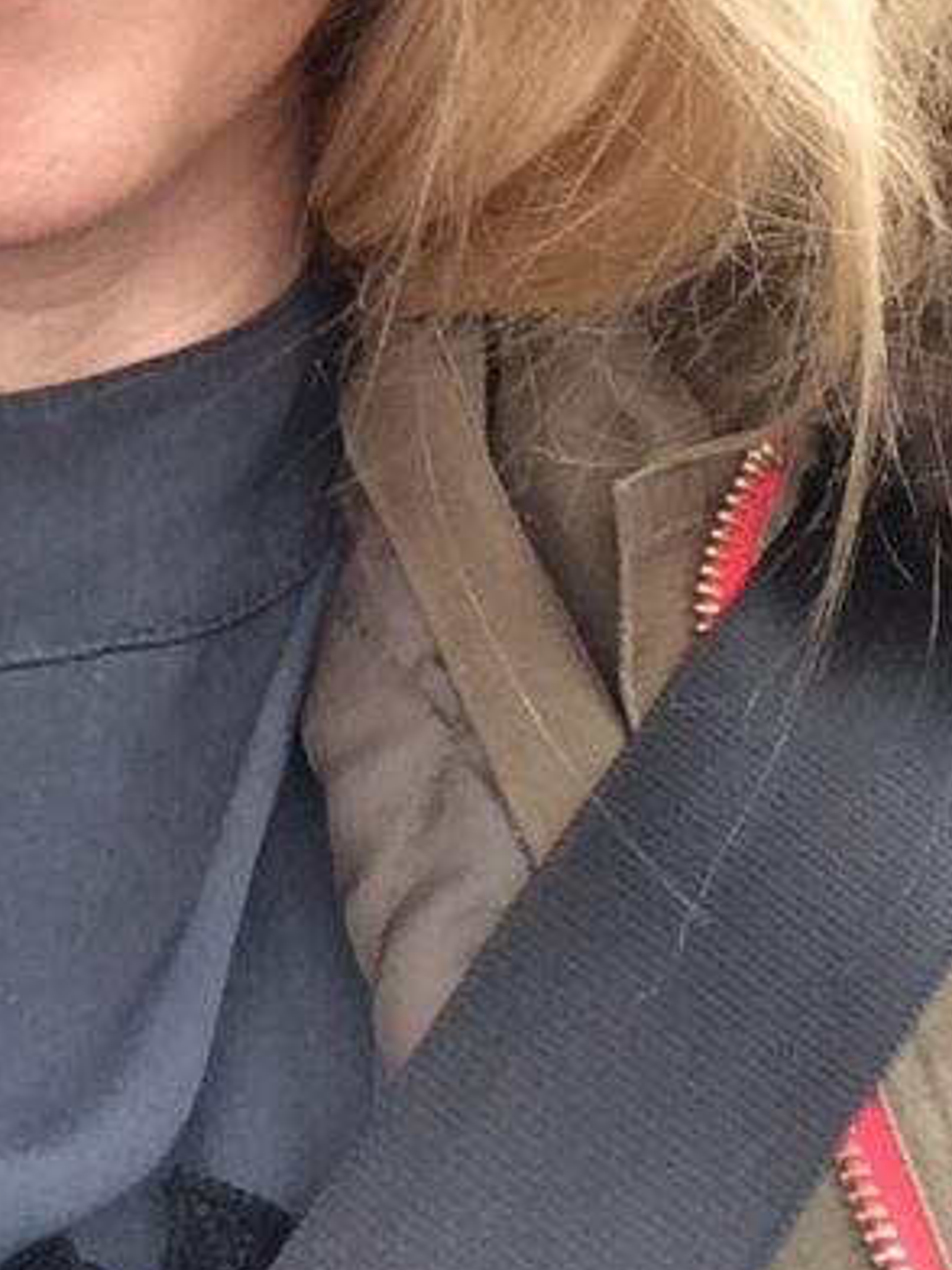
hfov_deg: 17.6
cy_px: -240
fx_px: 2970
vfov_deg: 22.3
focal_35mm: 81
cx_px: -84
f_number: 2.4
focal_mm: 2.15
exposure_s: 1/33
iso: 64
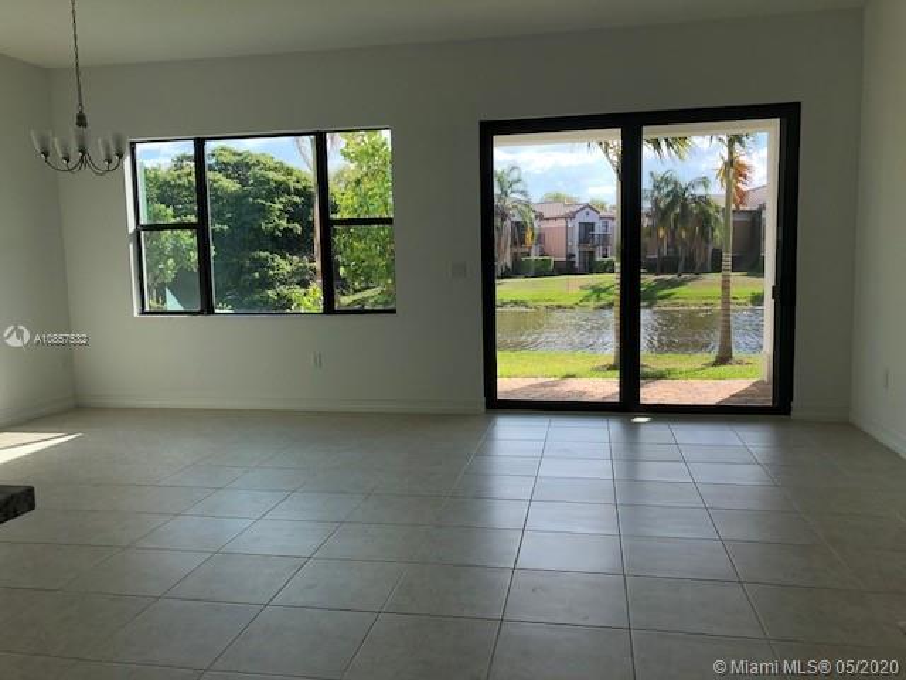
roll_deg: +1.1
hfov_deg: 63.4
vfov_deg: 49.7
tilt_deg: -6.5
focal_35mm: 28
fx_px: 733
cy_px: 340
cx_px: 453
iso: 20
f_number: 1.8
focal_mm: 3.99
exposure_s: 1/240
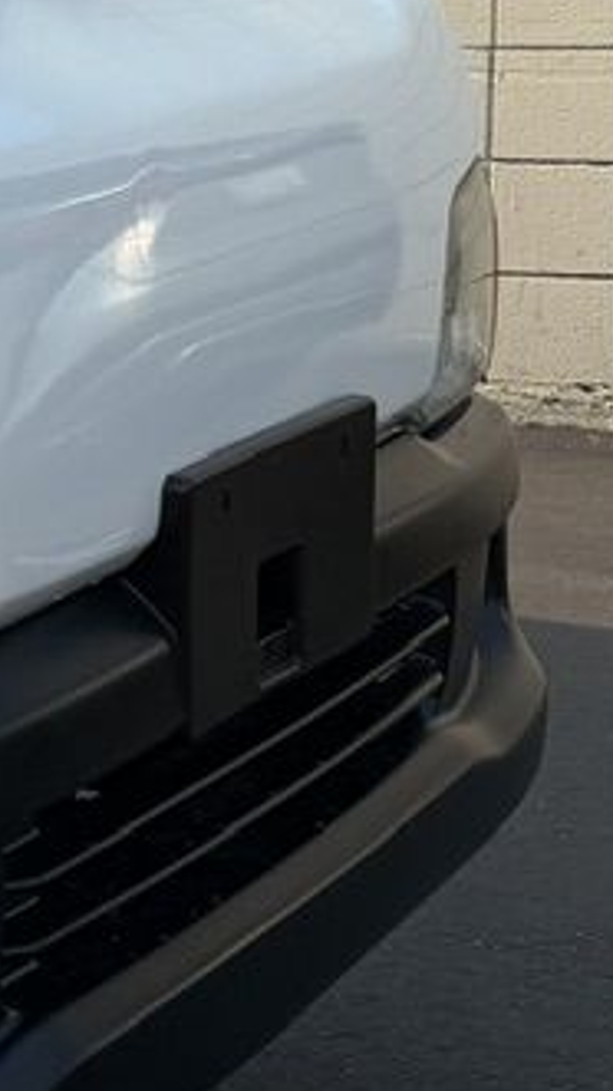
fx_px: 2921
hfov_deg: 8.9
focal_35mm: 101
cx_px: -1427
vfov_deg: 20.8
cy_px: 158
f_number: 1.78
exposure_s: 1/3953
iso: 80
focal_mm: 6.76
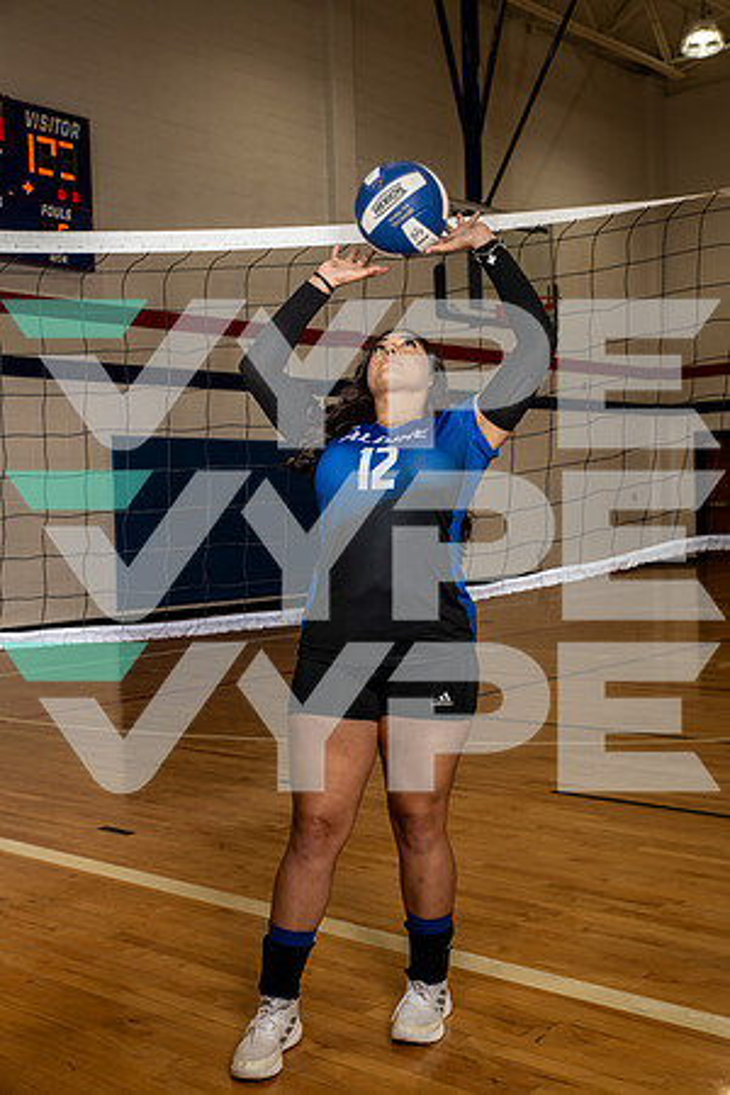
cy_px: 548
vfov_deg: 44.5
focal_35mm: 44
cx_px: 365
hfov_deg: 30.5
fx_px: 1338
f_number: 6.3
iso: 320
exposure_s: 1/250
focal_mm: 44
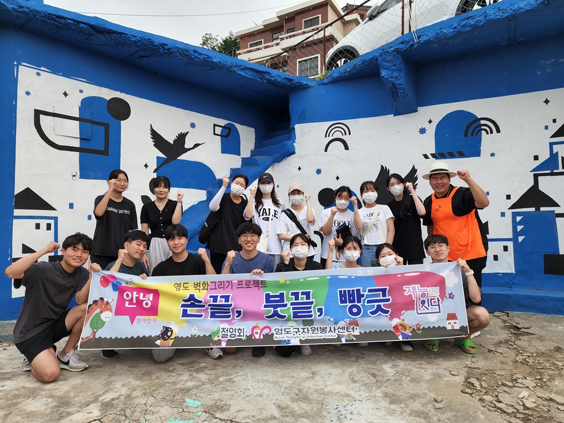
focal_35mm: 23
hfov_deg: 73.9
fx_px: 375
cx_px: 282
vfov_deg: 58.9
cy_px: 212
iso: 40
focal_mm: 6.4
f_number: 1.8
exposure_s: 1/180
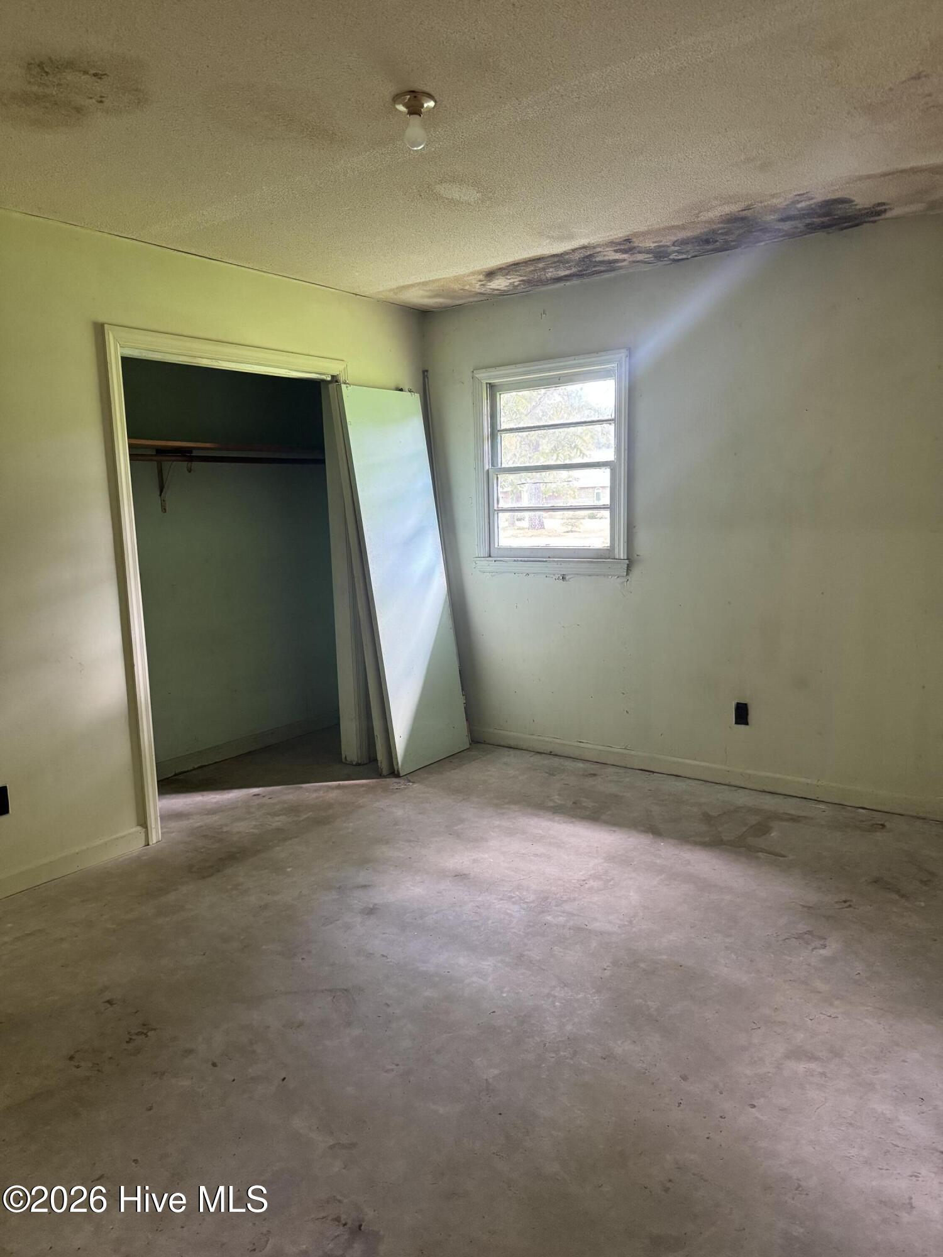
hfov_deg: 56.8
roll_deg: +2.2
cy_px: 628
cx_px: 472
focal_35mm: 24
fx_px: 872
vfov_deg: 71.6
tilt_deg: -8.0
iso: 640
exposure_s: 1/60
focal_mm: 6.76
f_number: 1.78
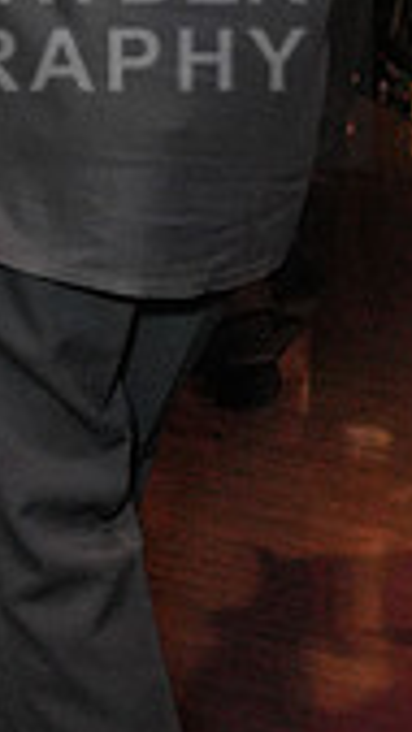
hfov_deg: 9.8
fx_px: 2312
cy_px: 26
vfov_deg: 17.6
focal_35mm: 119
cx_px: -223
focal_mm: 33
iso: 4000
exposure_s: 1/160
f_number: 4
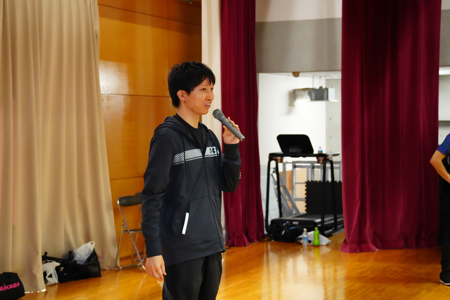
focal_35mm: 88
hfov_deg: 23.1
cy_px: 150
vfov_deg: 15.5
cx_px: 225
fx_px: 1100
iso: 12800
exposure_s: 1/125
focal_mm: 88
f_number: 7.1
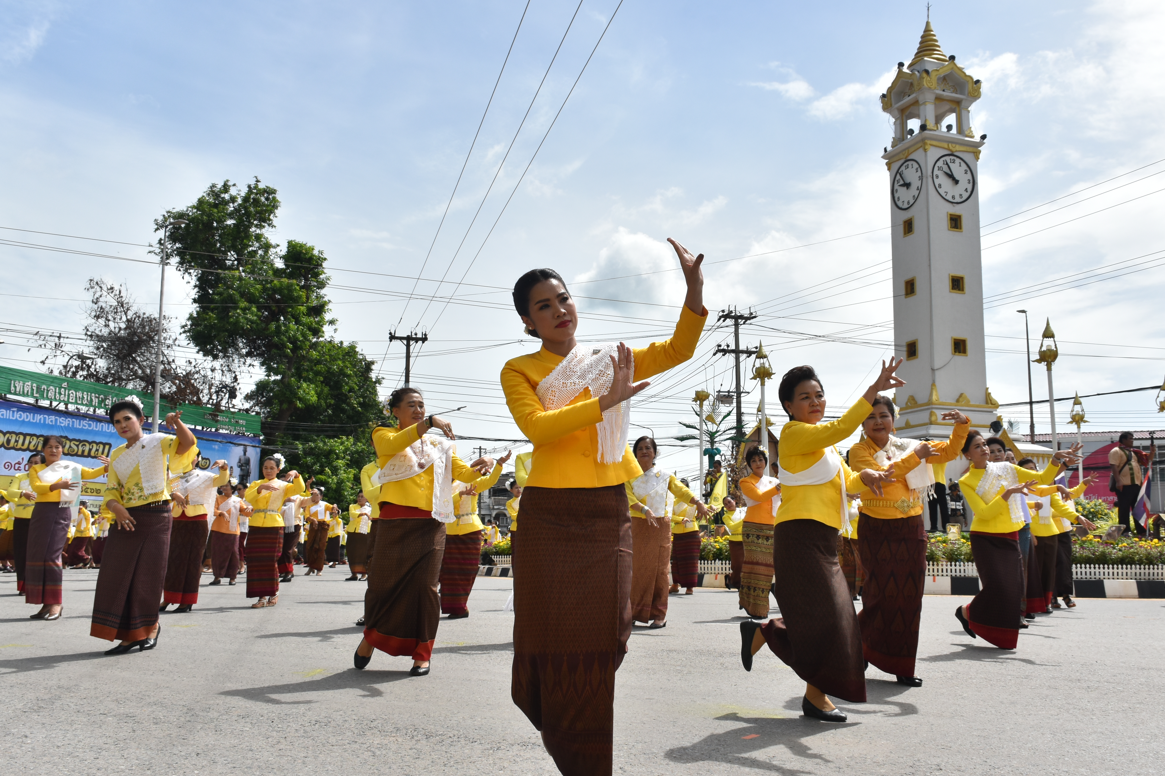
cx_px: 638
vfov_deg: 38.9
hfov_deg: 55.7
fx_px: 1100
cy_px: 397
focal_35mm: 34
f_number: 11
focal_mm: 20
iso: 200
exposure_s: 1/500
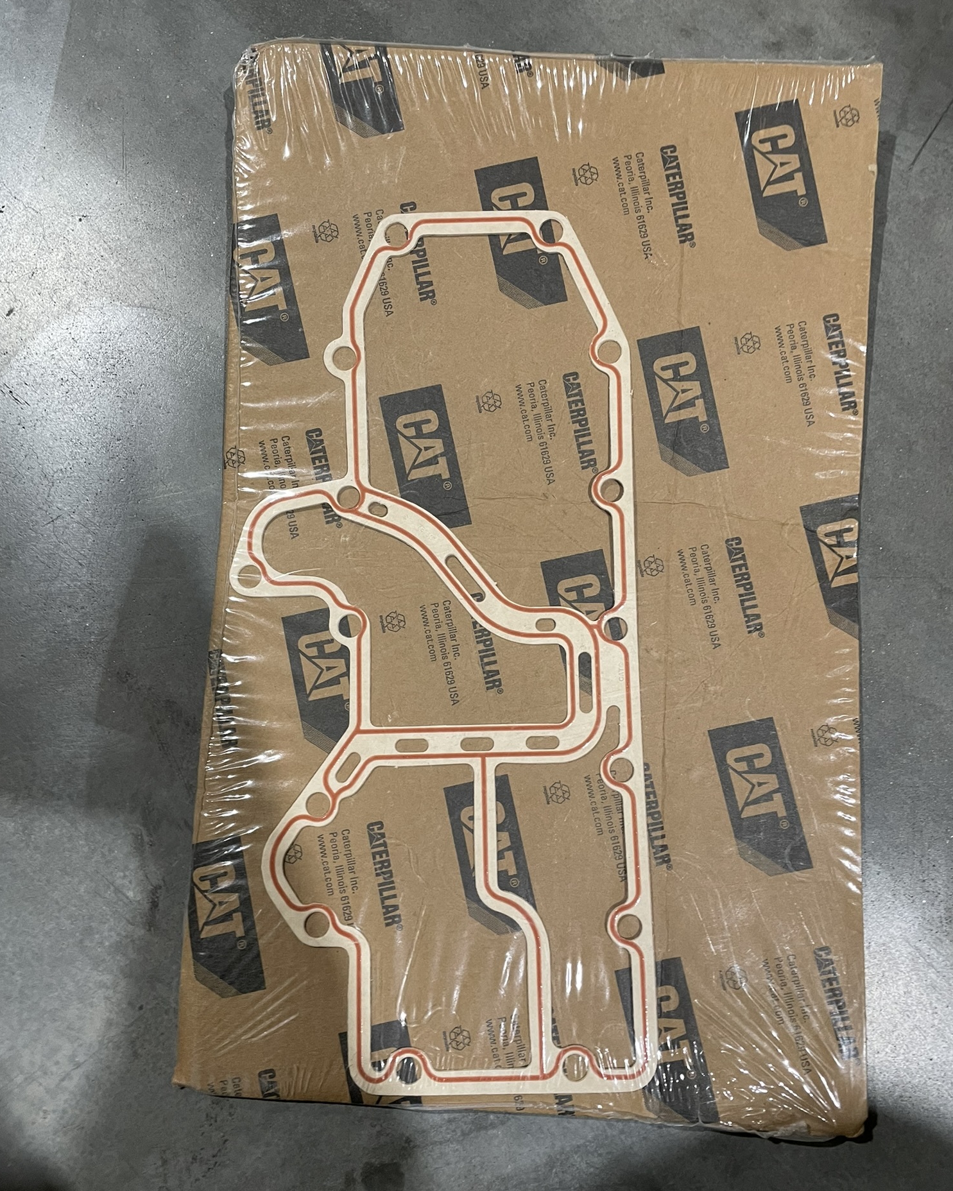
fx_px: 987
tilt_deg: -82.8
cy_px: 598
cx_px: 485
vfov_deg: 62.2
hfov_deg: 51.5
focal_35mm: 28
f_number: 1.6
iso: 200
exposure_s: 1/60
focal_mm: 4.2
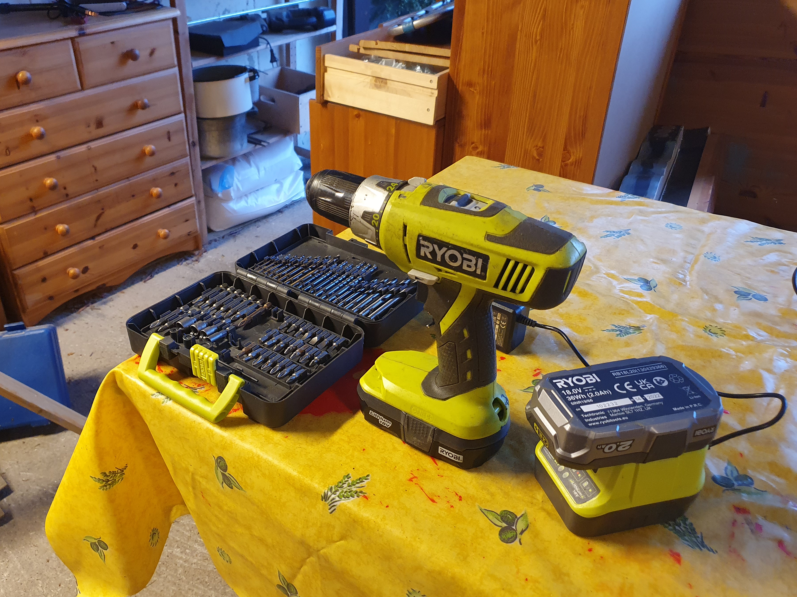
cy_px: 307
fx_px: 668
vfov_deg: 48.2
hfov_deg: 61.5
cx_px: 353
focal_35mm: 29
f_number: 1.5
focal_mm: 4.32
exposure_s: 1/50
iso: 250
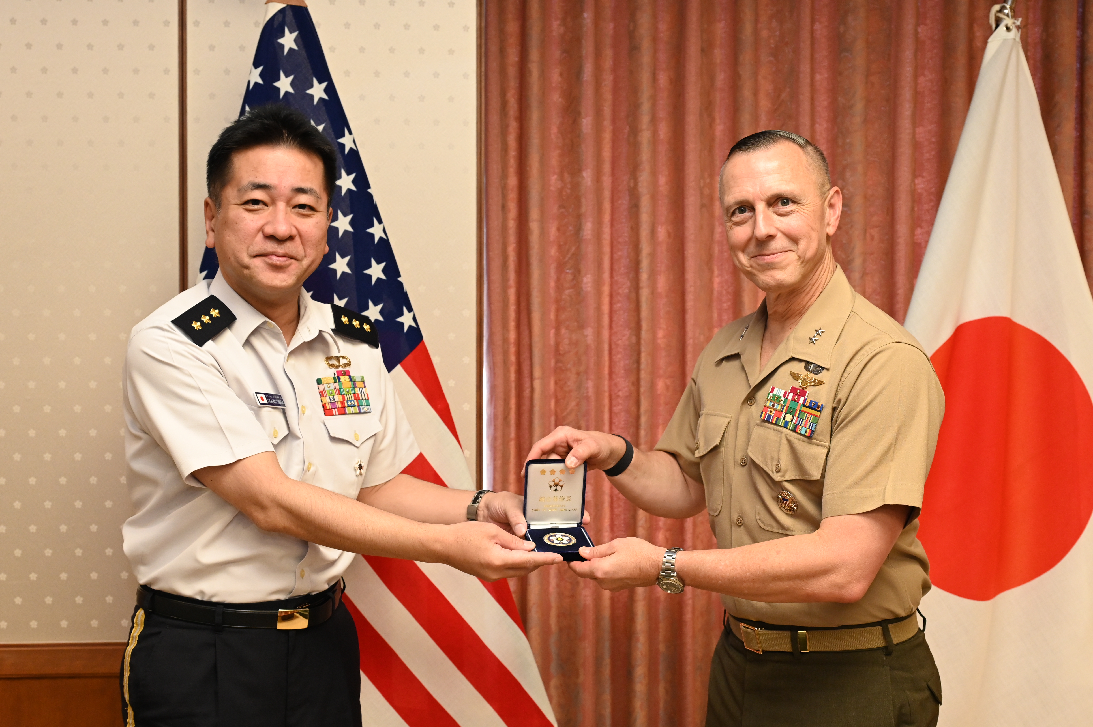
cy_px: 364
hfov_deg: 41.1
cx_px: 546
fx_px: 1456
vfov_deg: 28.0
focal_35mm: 48
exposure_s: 1/160
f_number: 5.6
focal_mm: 48
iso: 3200
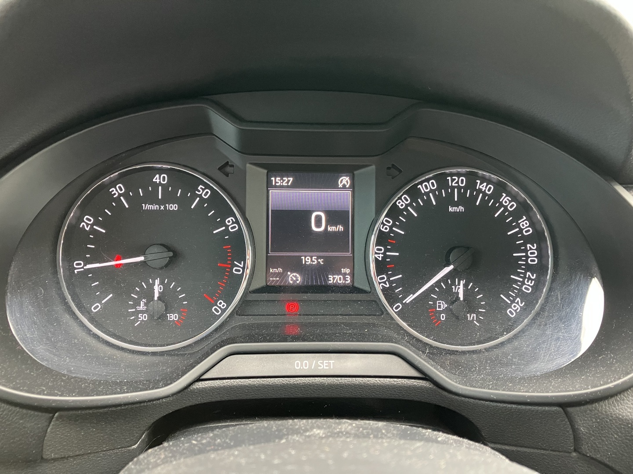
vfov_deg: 49.7
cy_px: 237
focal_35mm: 28
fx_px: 512
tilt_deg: -20.3
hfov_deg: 63.4
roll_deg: +1.0
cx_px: 316
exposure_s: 1/60
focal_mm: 3.99
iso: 200
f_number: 1.8
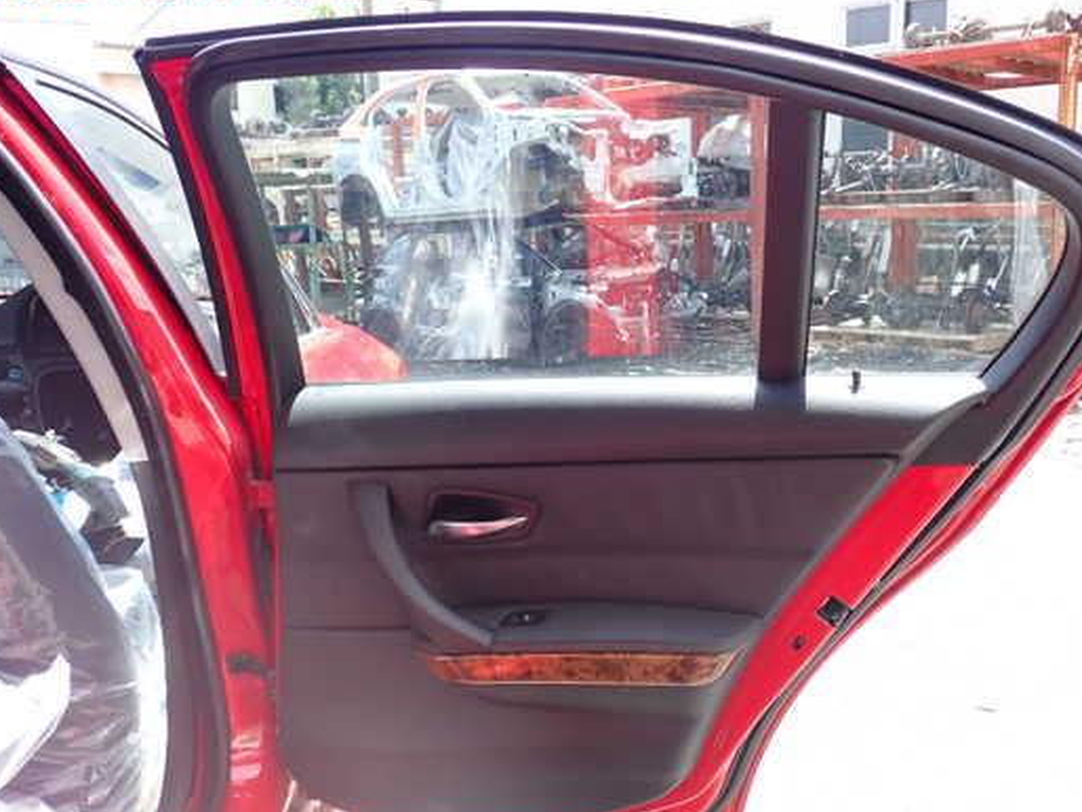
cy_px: 429
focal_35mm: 35
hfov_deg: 52.4
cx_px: 621
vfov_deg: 40.7
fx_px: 1095
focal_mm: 5.4
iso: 100
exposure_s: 1/160
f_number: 3.2
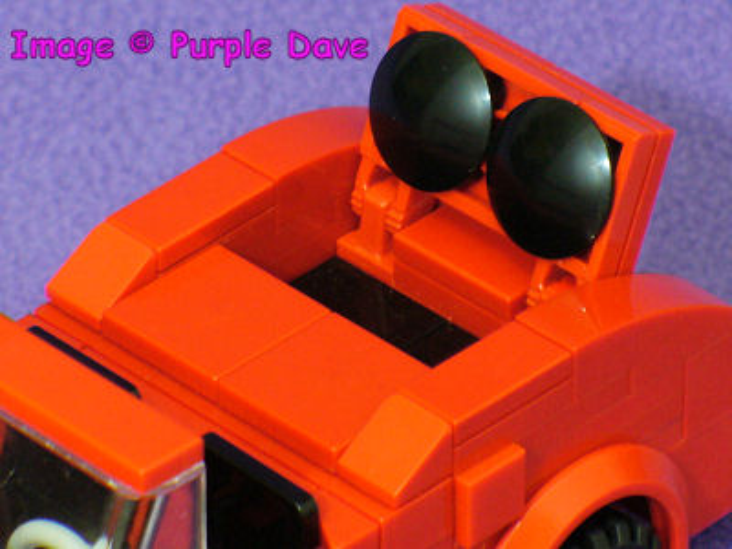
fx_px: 4694
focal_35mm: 222
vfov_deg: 6.7
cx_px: 366
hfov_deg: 8.9
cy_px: 274
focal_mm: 36.6
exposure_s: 1/3.2
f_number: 4.5
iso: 200
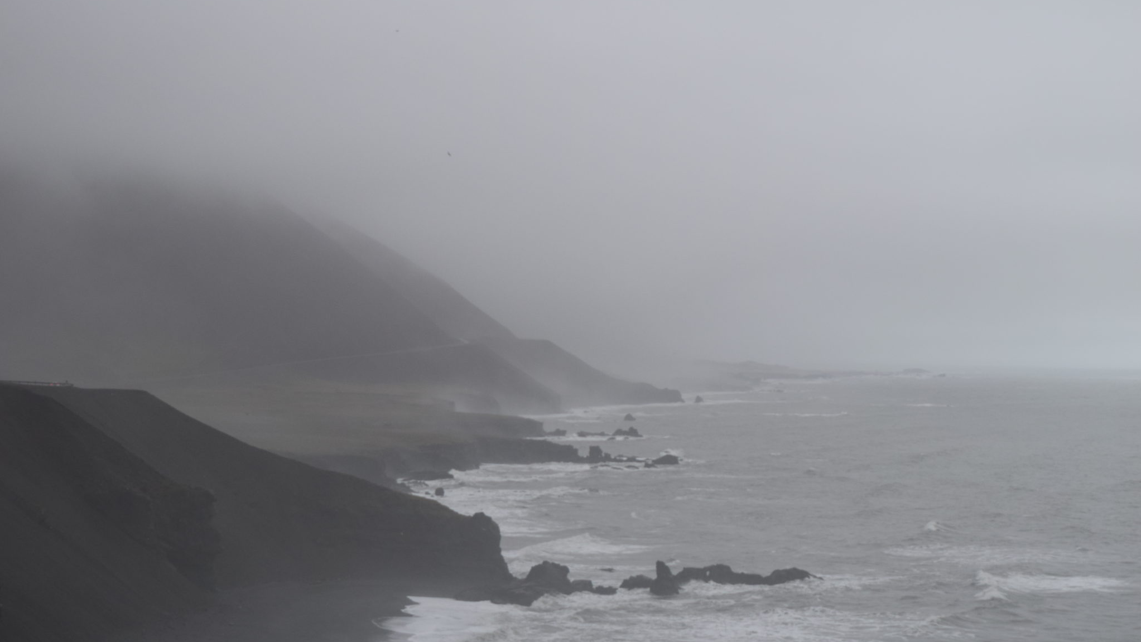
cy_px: 373
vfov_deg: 14.0
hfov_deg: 24.6
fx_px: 2618
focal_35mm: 87
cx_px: 571
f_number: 8
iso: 400
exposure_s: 1/50
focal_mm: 55
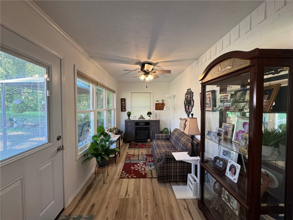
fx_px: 119
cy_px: 110
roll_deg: -0.5
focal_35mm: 14
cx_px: 146
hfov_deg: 102.1
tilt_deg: -2.6
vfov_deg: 85.7
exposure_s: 1/120
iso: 250
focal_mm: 2.22
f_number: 2.2
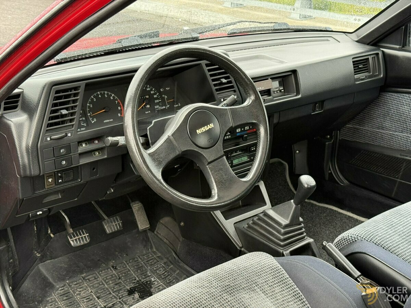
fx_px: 570
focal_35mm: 48
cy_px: 154
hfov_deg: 39.7
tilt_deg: -21.0
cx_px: 206
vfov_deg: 30.3
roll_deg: -0.7
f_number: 1.78
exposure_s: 1/85
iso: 100
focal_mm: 6.76
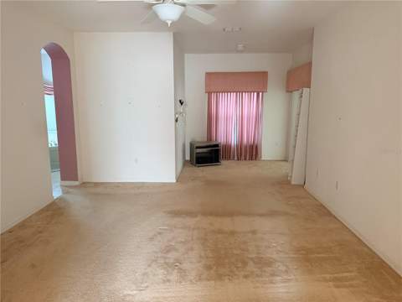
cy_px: 151
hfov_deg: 71.6
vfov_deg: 56.8
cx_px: 201
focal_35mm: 24
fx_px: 279
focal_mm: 6.76
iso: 400
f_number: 1.78
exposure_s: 1/60
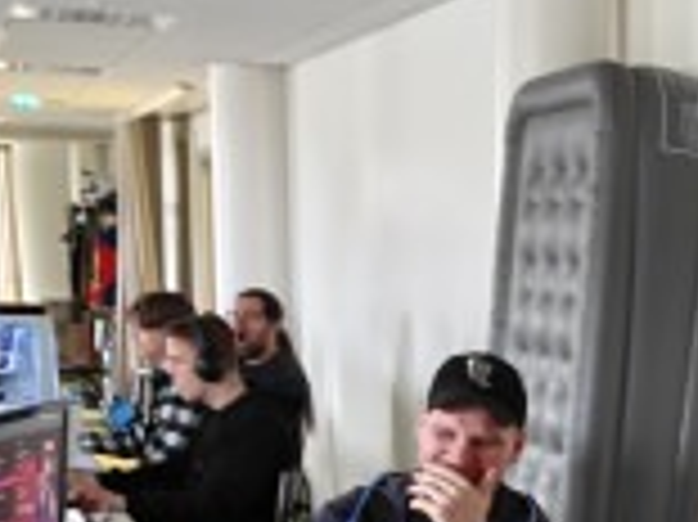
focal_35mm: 93
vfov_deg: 15.3
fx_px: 1874
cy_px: 639
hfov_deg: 20.2
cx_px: 761
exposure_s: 1/41
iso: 1600
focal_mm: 5.59
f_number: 1.8
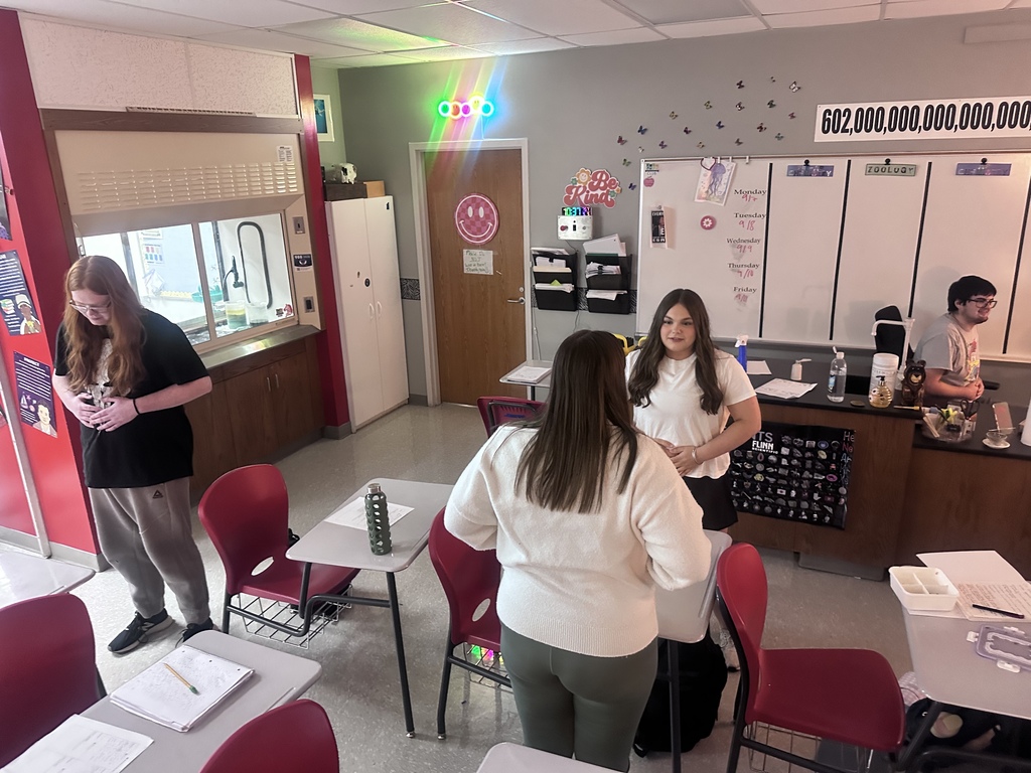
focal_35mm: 24
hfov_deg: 71.6
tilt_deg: -17.6
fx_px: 715
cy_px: 386
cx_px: 516
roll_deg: +1.9
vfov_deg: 56.8
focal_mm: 6.86
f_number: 1.78
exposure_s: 1/40
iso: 800
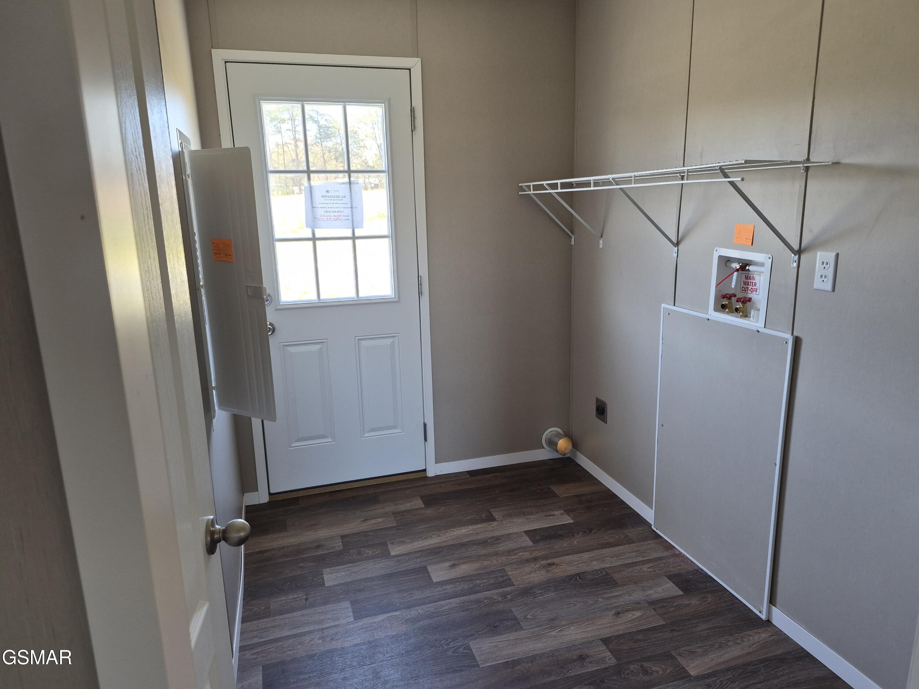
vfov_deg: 58.9
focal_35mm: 23
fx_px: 611
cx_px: 460
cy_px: 344
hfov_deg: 73.9
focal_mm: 5.4
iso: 125
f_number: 1.8
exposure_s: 1/120
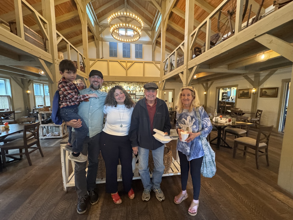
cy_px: 110
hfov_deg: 102.1
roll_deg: -0.6
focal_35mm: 14
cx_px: 146
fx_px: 119
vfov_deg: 85.7
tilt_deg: -6.8
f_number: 2.2
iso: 800
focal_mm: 2.22
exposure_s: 1/60
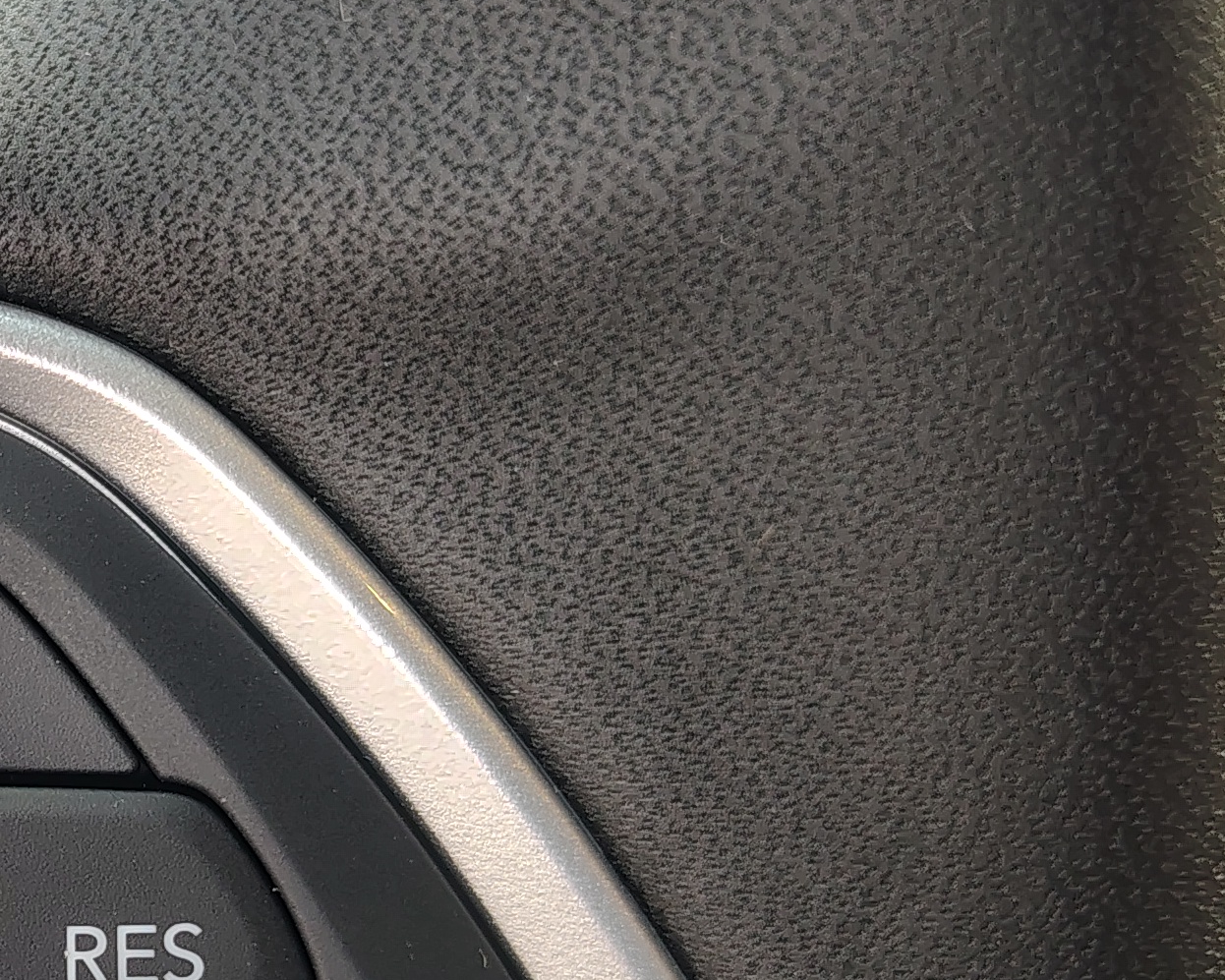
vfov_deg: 19.8
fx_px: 2792
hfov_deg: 22.5
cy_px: 685
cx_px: -299
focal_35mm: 77
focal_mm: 5.56
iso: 275
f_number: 1.8
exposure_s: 1/111
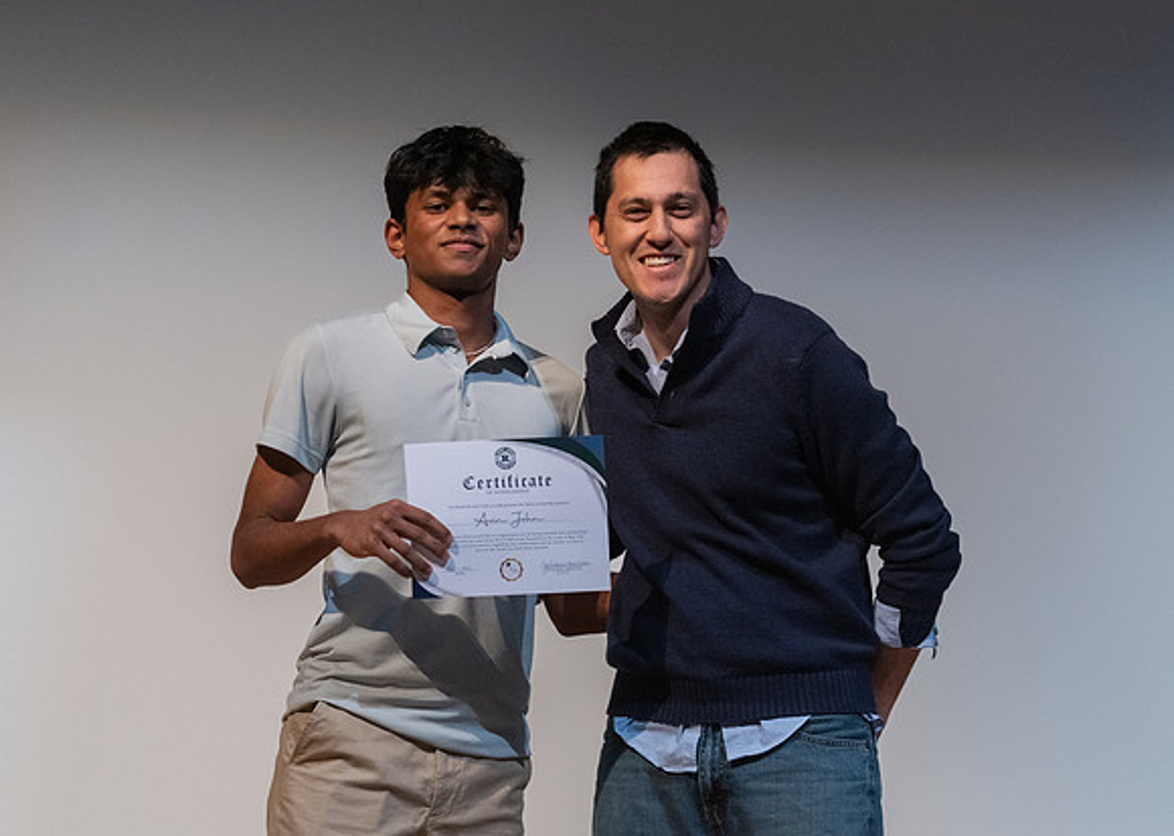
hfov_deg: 10.4
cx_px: 627
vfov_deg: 7.4
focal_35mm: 194
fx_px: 6454
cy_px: 395
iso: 5000
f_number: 4
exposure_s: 1/320
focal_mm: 158
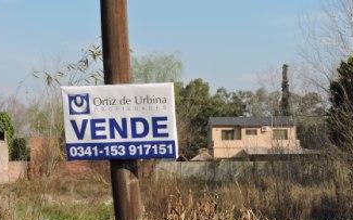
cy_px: 78
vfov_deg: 17.8
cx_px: 199
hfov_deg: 28.2
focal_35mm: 73
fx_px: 702
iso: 100
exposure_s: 1/640
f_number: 3.6
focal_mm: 8.9
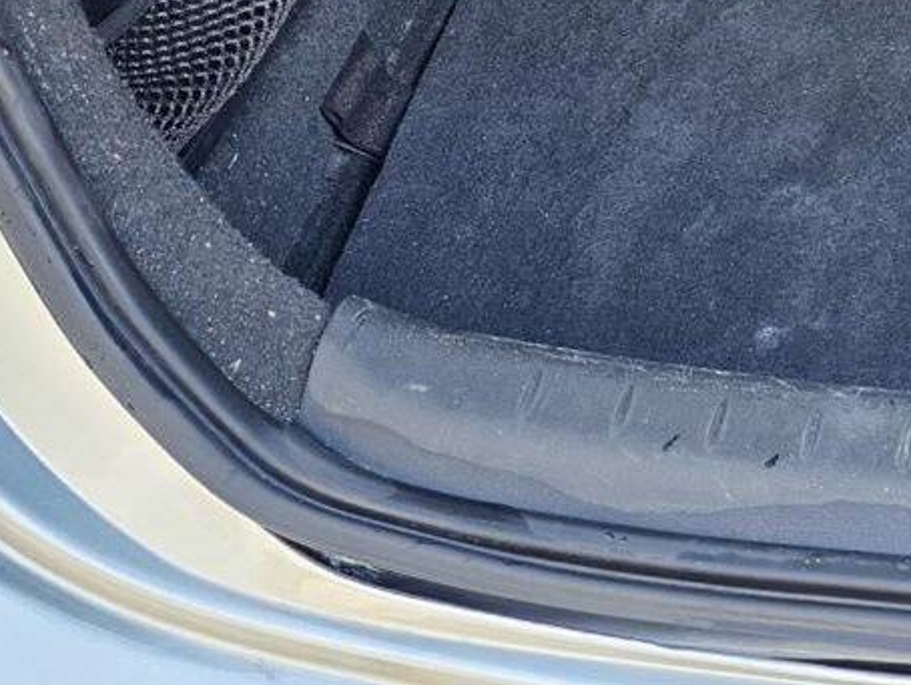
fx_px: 2133
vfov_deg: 16.0
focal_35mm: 81
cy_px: -460
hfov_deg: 21.0
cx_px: 1304
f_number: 1.7
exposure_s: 1/120
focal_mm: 6.3
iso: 100
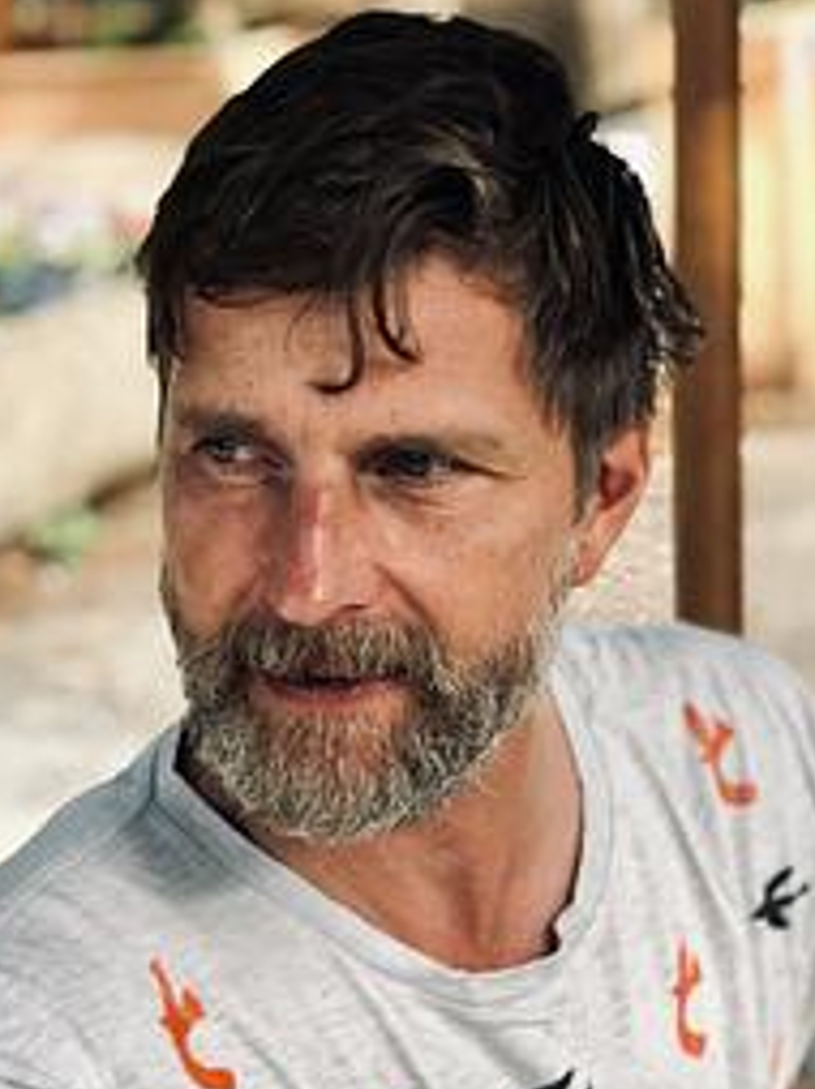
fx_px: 2578
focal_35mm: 82
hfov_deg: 18.0
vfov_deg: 23.8
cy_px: 626
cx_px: 450
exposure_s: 1/60
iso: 16
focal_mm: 6
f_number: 2.4
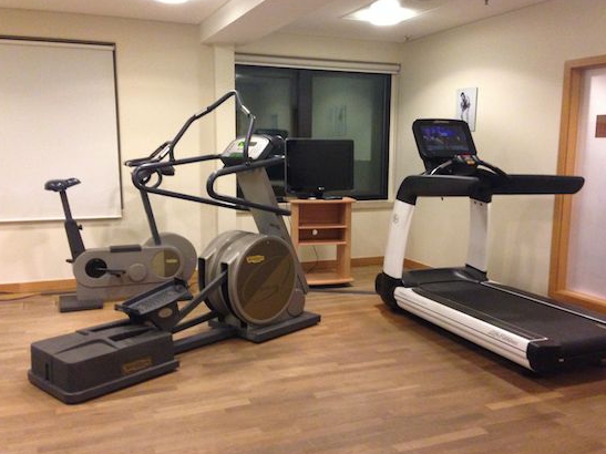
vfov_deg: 40.7
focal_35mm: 35
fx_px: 613
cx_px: 309
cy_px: 231
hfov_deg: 52.6
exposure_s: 1/20
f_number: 2.4
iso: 320
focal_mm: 4.12
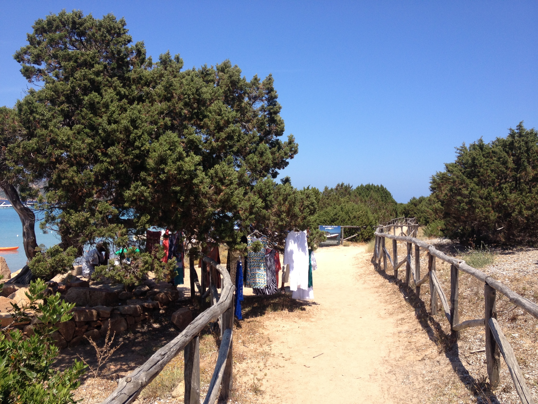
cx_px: 269
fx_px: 544
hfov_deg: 52.6
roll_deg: -0.9
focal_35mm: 35
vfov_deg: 40.7
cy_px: 202
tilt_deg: -1.4
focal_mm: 4.28
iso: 50
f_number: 2.4
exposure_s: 1/1200
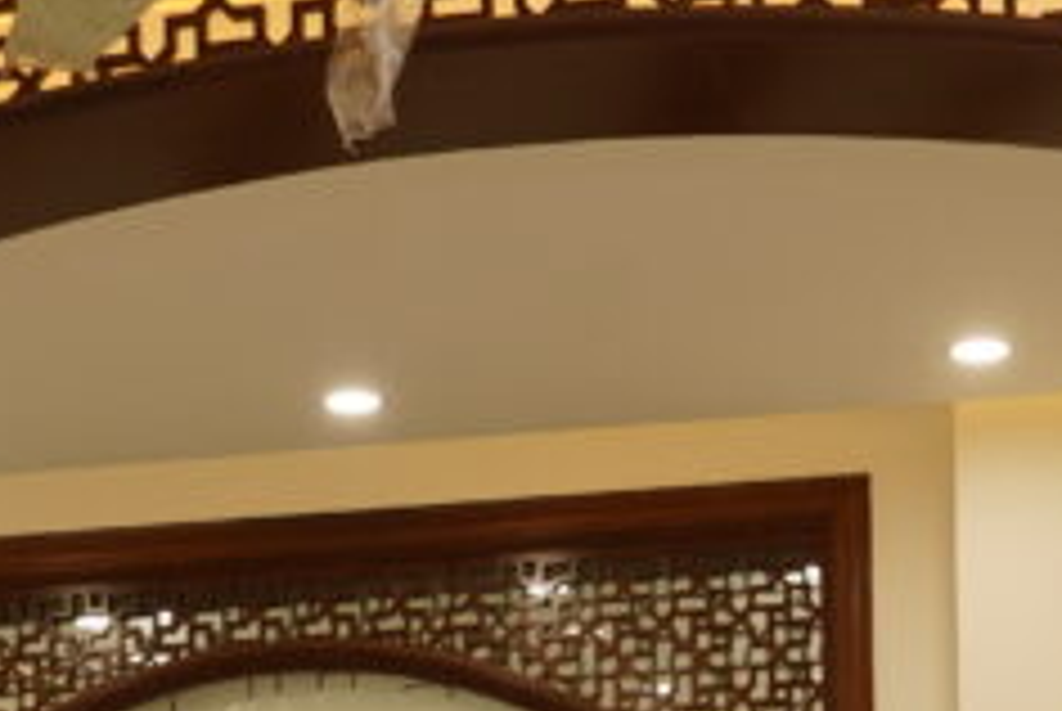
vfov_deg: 12.3
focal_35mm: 104
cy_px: 1195
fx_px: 3072
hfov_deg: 19.6
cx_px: 477
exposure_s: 1/100
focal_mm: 24
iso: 400
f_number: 4.5
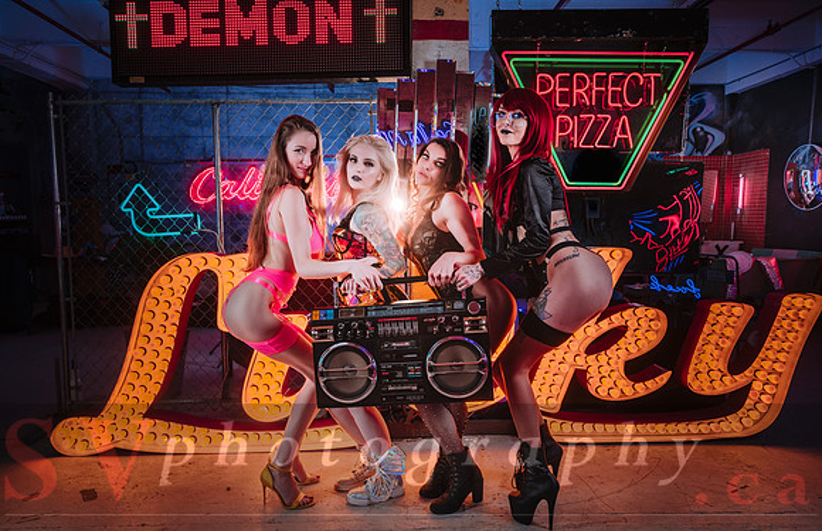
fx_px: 550
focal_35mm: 24
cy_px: 266
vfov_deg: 51.6
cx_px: 411
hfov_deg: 73.5
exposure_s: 1/60
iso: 125
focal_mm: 24
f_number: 4
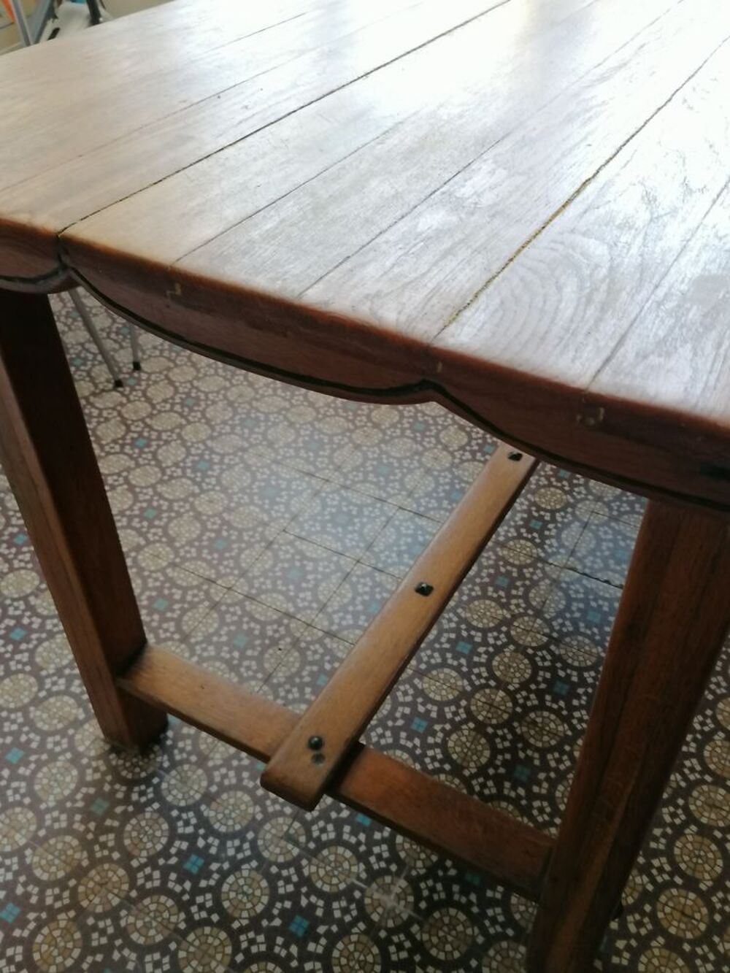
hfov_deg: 45.4
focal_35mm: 31
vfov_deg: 58.3
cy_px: 486
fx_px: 872
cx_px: 365
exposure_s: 1/33.3
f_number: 1.8
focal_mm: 4.75
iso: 200
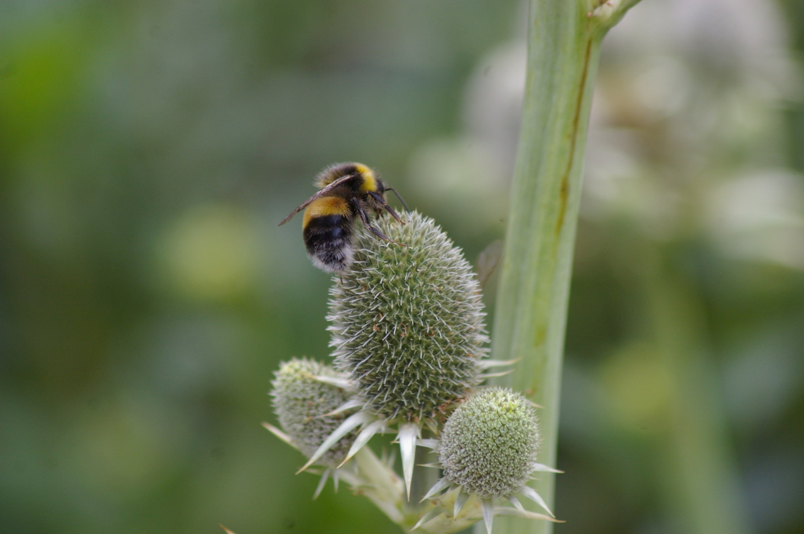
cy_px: 267
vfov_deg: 5.1
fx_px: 6024
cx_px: 402
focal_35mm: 270
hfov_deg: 7.6
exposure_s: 1/250
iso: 400
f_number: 6.7
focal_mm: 180
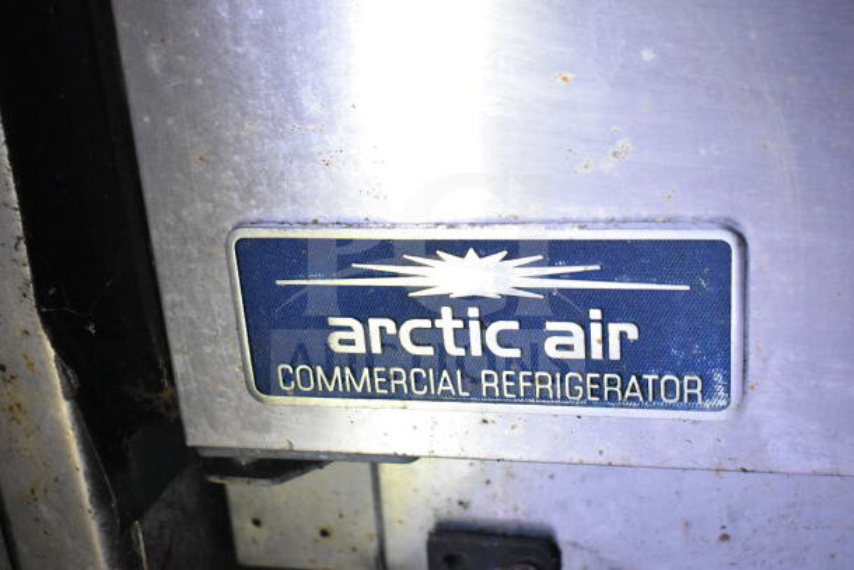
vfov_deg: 25.8
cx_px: 427
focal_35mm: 52
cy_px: 285
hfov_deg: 37.8
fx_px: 1246
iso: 7200
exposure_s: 1/60
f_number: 4.5
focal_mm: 35
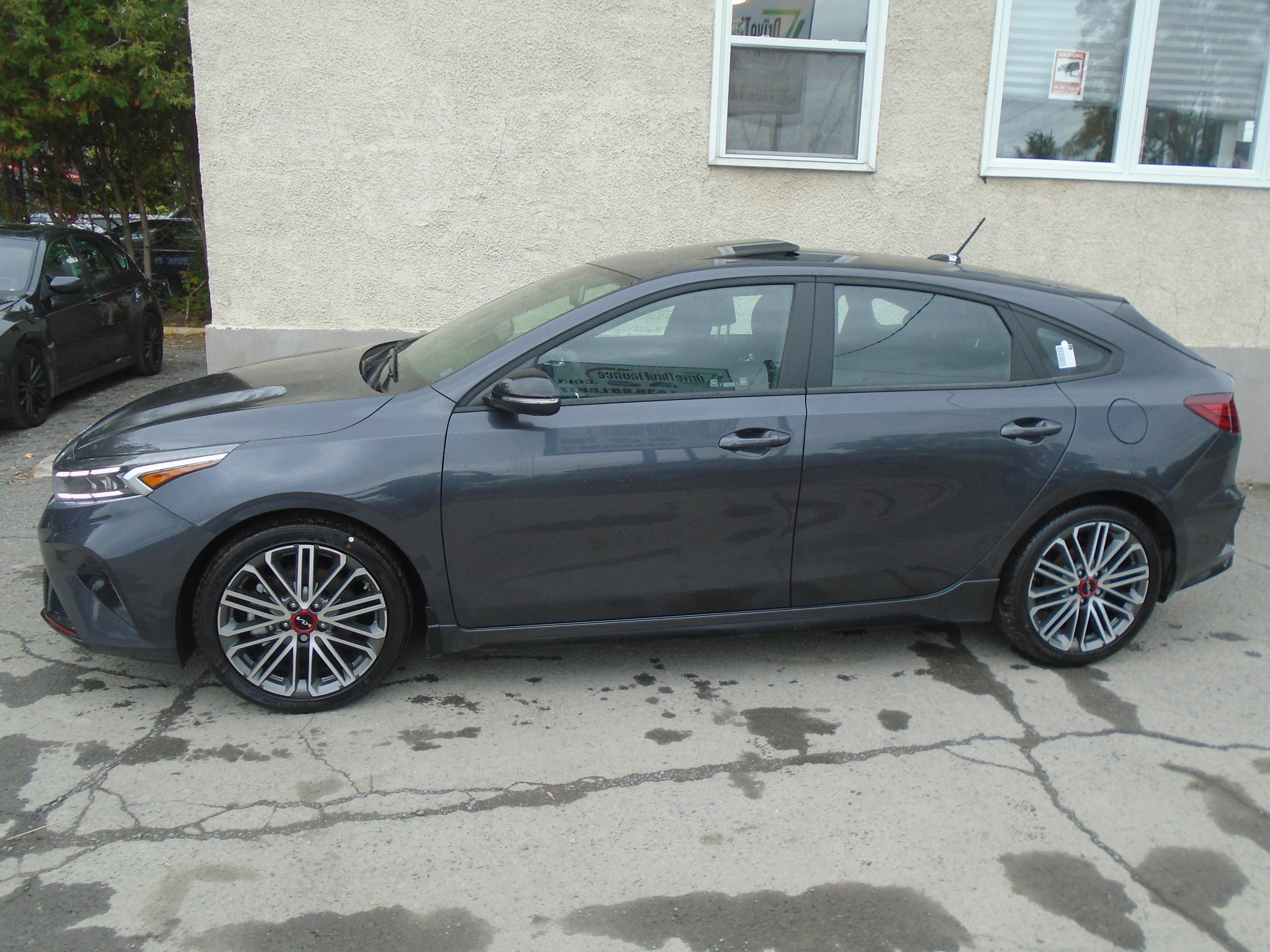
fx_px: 954
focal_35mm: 26
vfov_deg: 53.1
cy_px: 476
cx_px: 635
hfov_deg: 67.3
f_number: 3.2
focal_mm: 4.6
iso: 100
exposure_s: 1/250
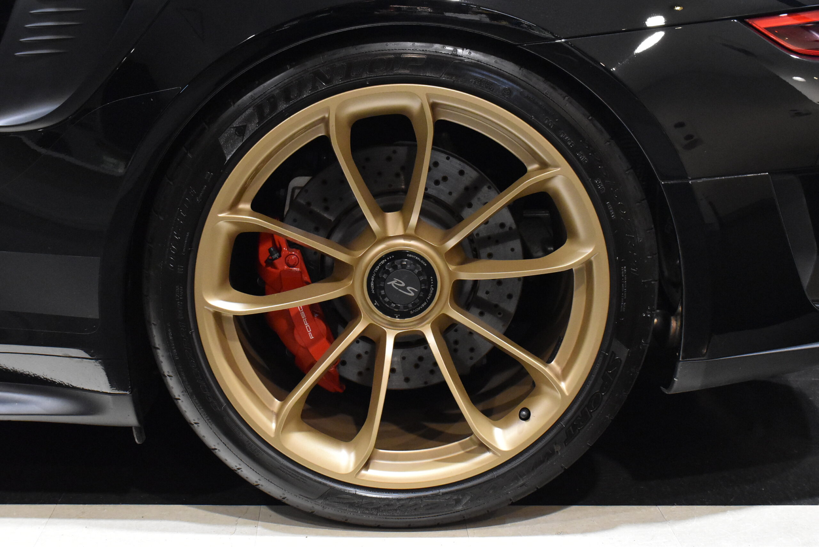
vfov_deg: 26.5
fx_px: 1161
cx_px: 410
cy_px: 274
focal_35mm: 51
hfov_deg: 38.9
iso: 5000
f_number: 9
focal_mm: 34
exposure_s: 1/50
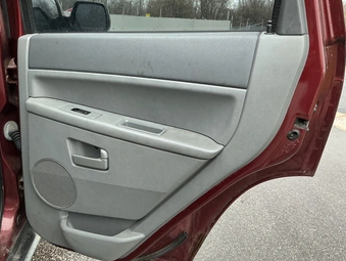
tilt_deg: -17.4
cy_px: 147
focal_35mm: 33
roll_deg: -4.7
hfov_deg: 55.2
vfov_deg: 42.9
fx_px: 330
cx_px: 160
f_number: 1.8
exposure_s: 1/60
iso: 125
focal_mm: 3
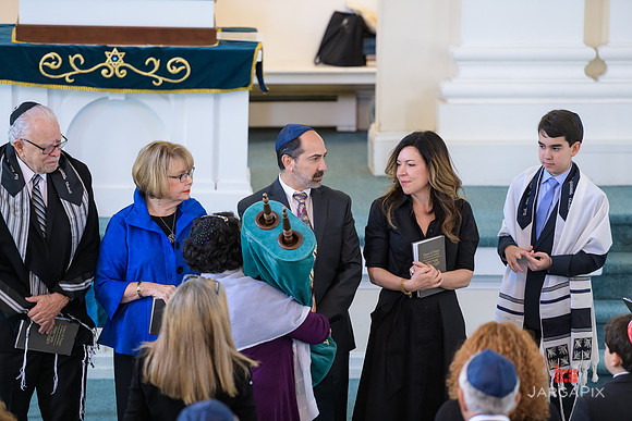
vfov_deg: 6.9
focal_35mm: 200
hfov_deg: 10.3
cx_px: 316
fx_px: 3512
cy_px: 210
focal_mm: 200
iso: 1250
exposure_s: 1/125
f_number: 3.2
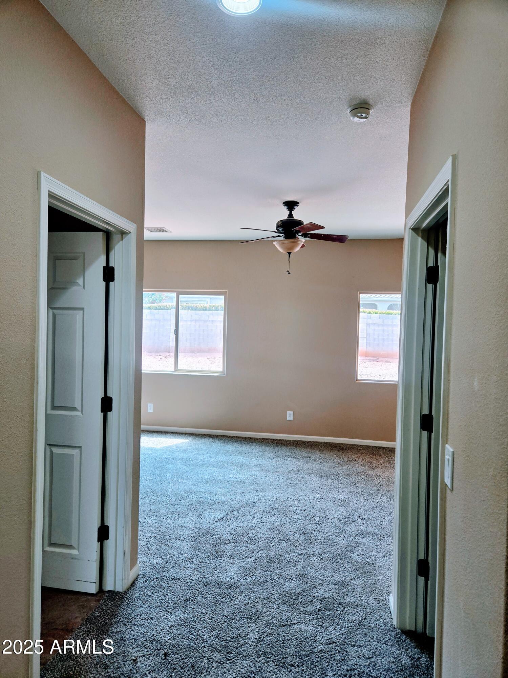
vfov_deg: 73.9
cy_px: 339
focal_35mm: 23
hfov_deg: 58.9
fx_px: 450
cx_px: 254
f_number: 1.8
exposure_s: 1/120
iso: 40
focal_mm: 5.4
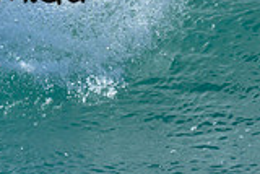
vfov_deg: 0.4
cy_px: 14
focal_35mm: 3665
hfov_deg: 0.6
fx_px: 26493
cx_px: -129
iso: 280
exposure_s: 1/2000
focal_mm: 800
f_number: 6.3
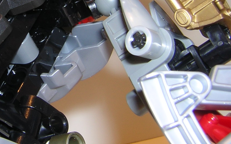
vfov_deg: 17.8
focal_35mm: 72
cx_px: 37
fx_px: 453
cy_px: 10
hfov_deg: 27.8
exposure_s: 1/60.1
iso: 100
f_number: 5.2
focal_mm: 4.7
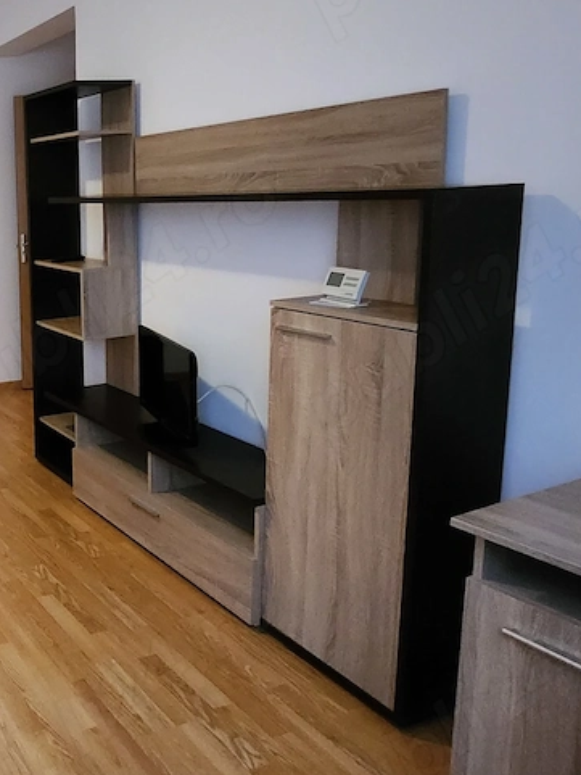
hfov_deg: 39.8
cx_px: -85
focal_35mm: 27
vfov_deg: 65.0
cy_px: 332
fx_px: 604
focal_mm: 1.7
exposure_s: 1/25
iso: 800
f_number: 2.2
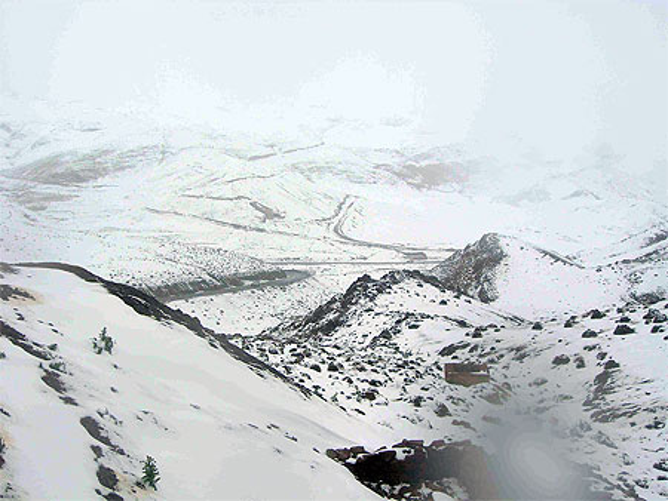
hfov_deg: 49.0
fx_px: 734
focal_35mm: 38
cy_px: 250
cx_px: 334
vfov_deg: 37.8
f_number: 4.8
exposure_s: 1/746
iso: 50
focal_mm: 7.8
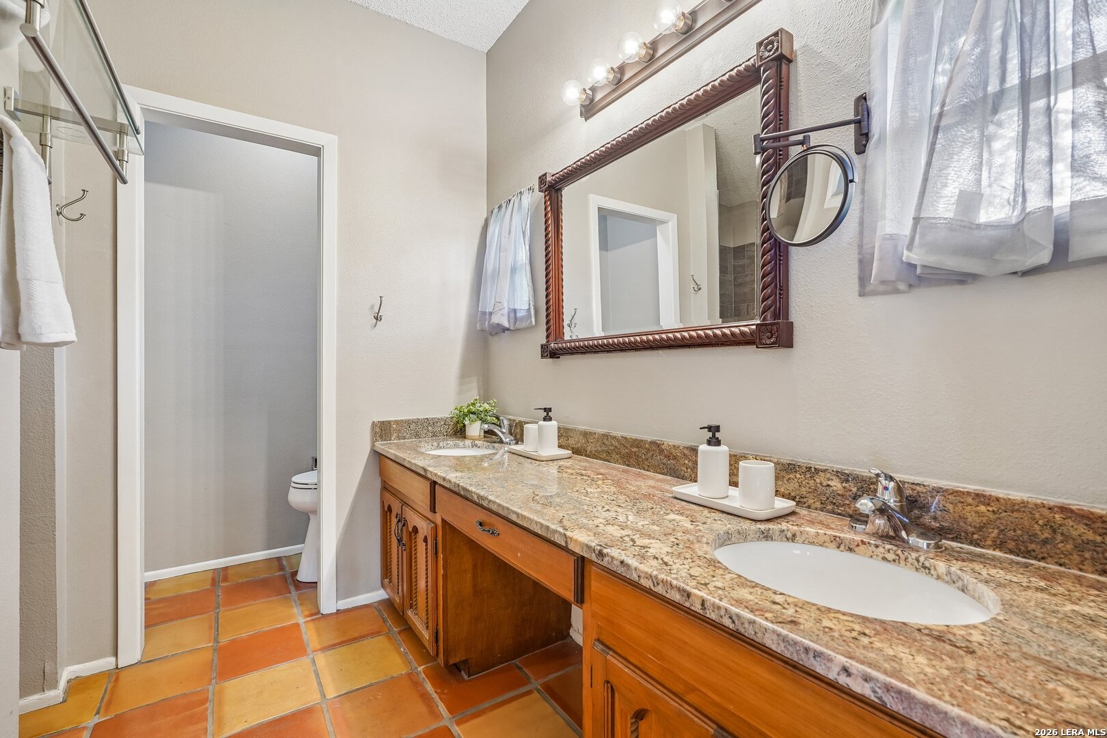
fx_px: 492
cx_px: 554
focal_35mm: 16
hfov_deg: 96.7
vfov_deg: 73.7
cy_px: 369
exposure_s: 1/13
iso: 400
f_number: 8
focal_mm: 16
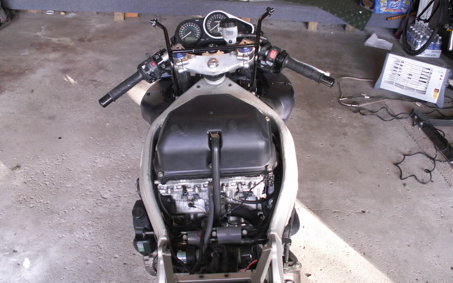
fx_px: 469
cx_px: 224
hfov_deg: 51.5
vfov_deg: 33.6
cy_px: 130
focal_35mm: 38
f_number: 2.8
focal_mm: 5.86
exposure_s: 1/30
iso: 160
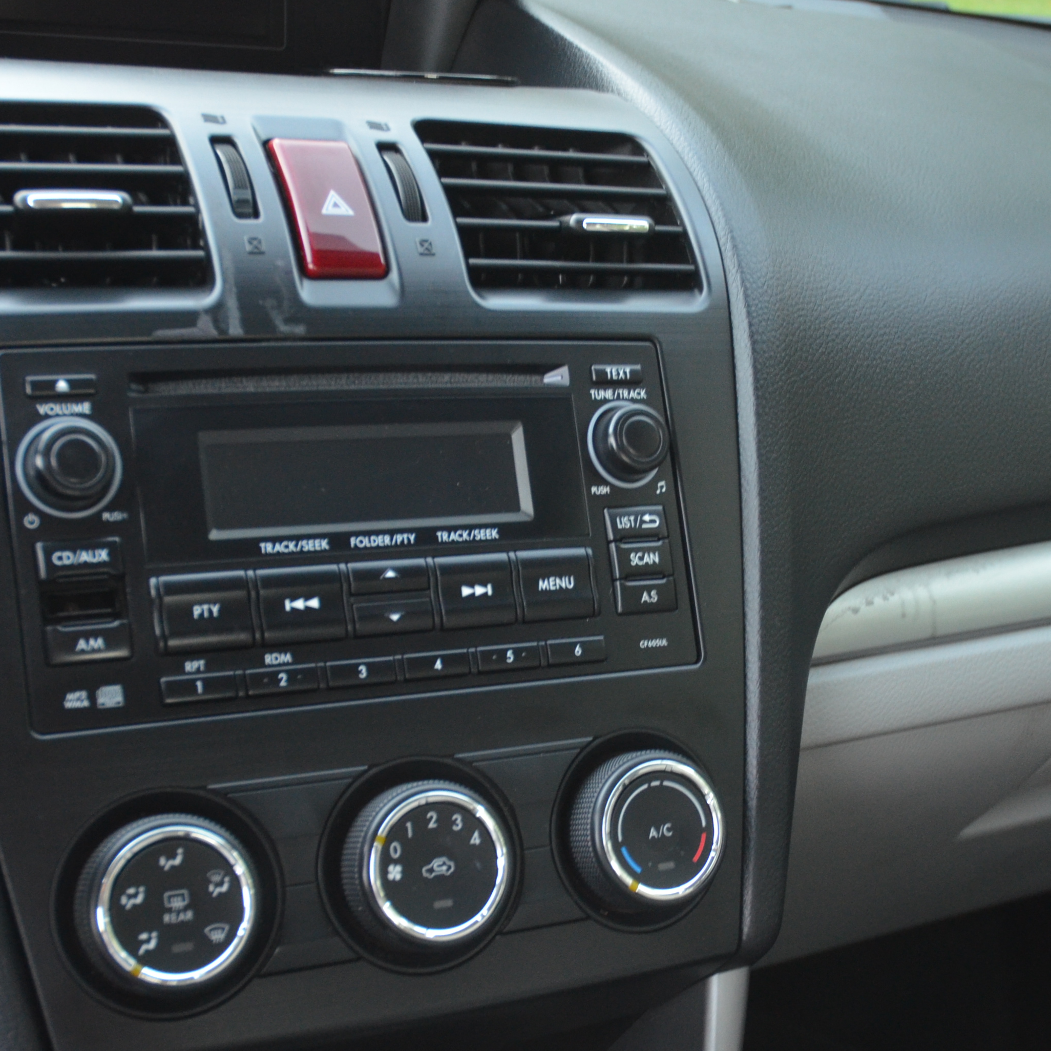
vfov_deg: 31.0
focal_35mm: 55
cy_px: 607
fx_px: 1889
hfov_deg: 31.1
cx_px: 579
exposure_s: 1/30
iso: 1250
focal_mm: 24
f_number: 3.8
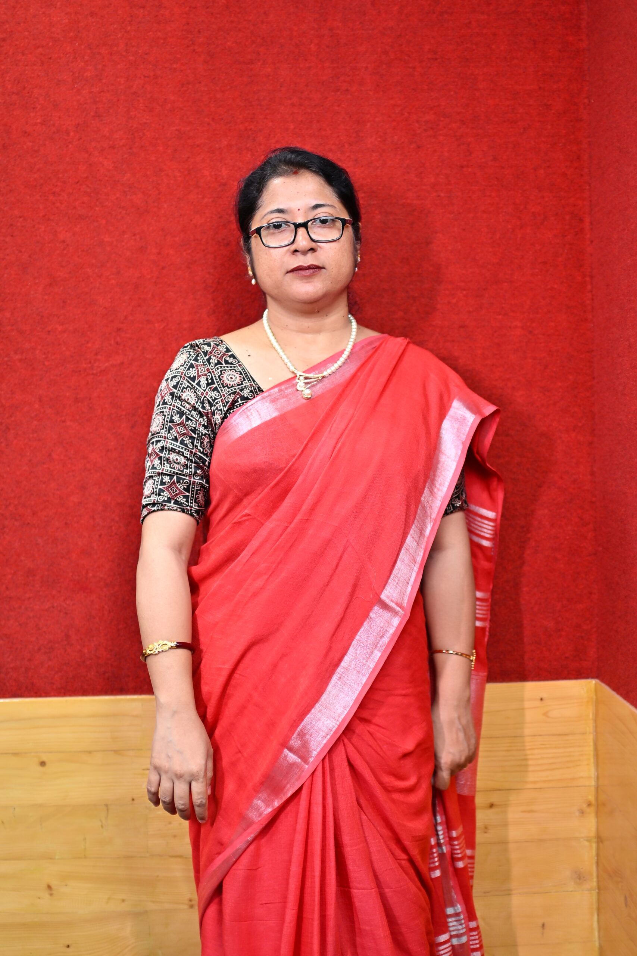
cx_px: 318
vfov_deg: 38.2
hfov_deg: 26.0
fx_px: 1380
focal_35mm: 52
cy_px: 478
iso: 125
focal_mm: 35
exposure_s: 1/100
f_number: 1.4
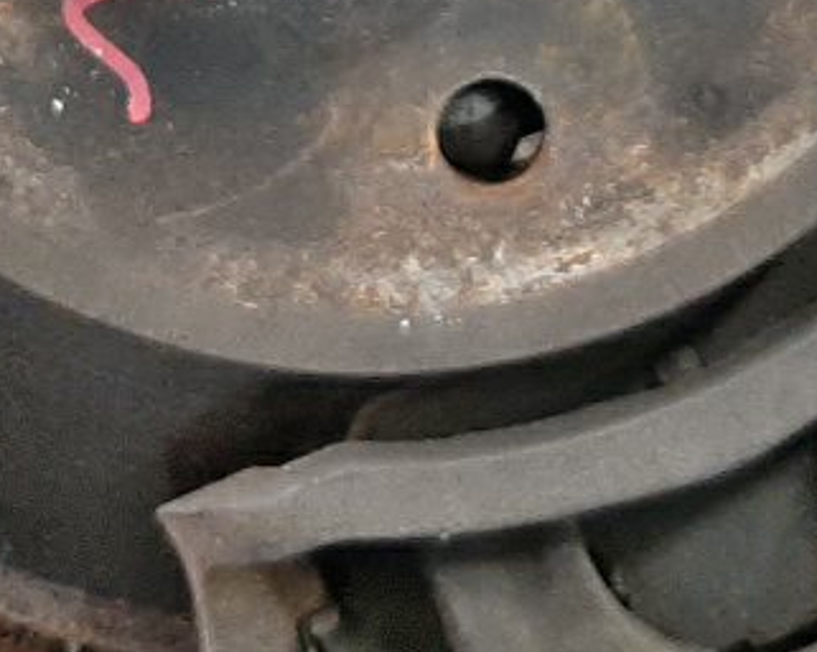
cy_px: -334
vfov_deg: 12.8
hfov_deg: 16.9
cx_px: 339
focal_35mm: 114
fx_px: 2753
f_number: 1.7
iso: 257
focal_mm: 3.93
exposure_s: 1/25
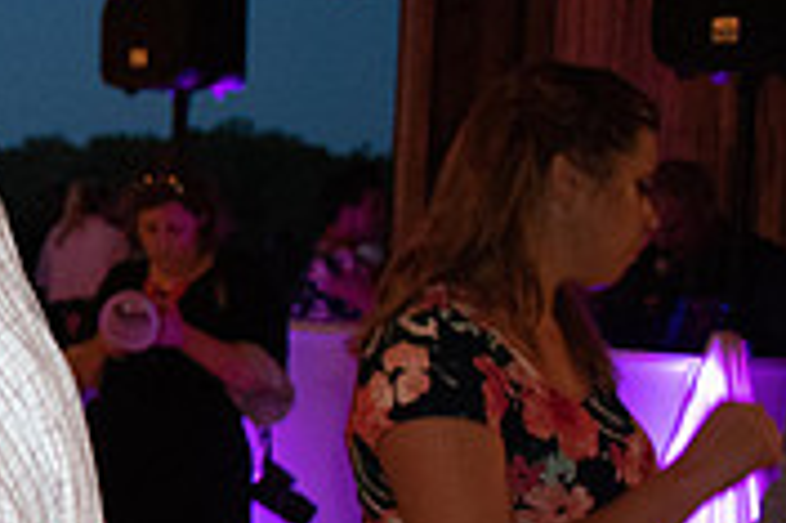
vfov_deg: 15.3
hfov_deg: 19.9
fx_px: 1941
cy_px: 275
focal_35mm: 89
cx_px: -380
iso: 3600
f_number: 3.5
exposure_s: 1/60
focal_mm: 18
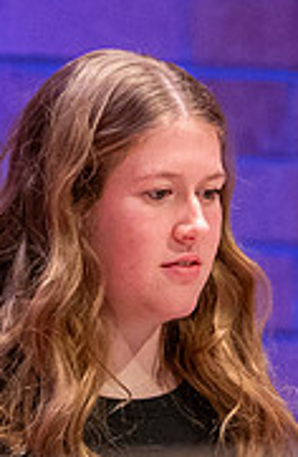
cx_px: 197
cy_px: 256
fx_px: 15196
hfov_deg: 1.1
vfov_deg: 1.7
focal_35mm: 1205
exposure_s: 1/320
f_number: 2.8
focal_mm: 200
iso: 3200
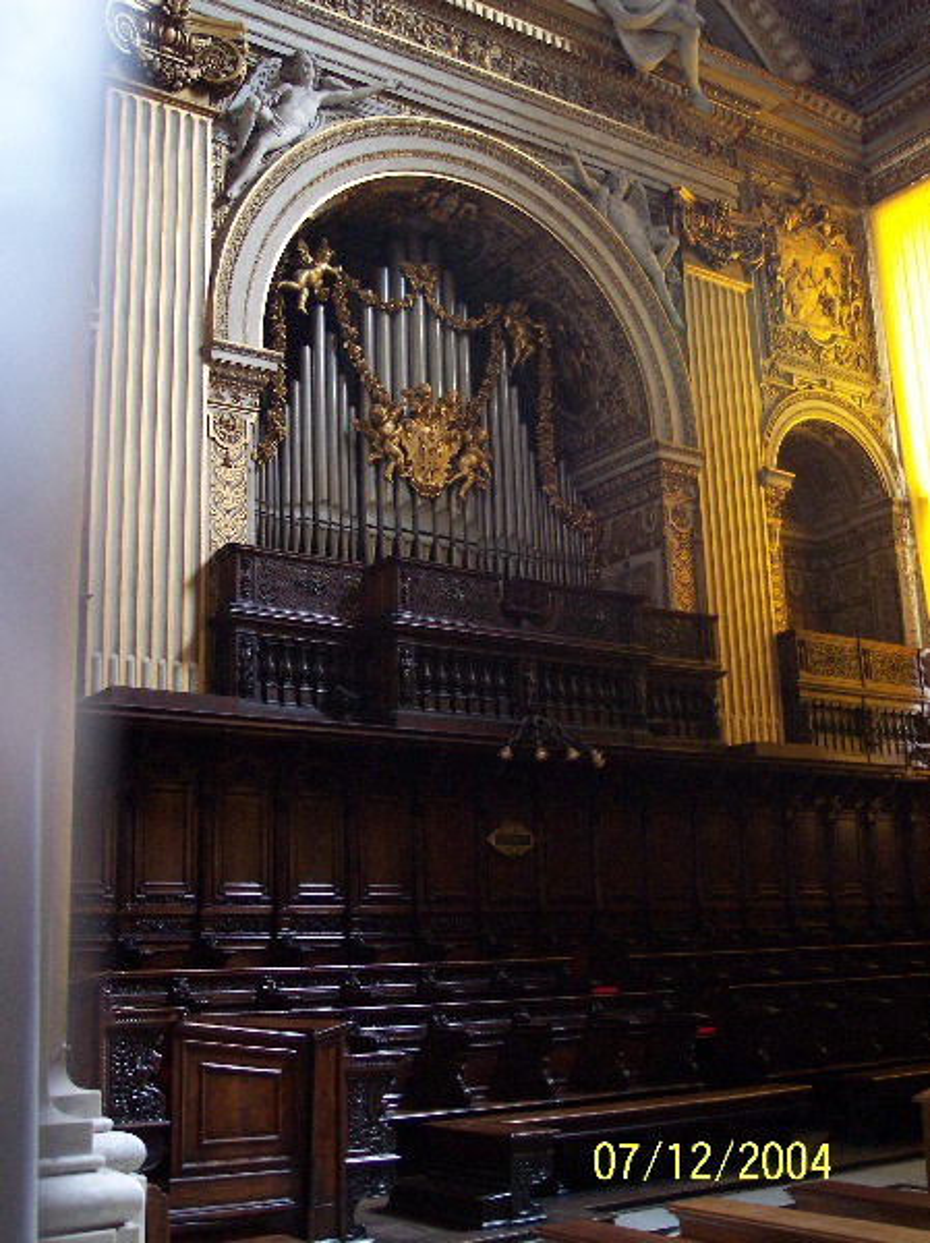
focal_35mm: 38
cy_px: 622
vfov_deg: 49.0
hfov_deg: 37.7
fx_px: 1363
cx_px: 465
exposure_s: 1/8
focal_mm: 8
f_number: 2.8
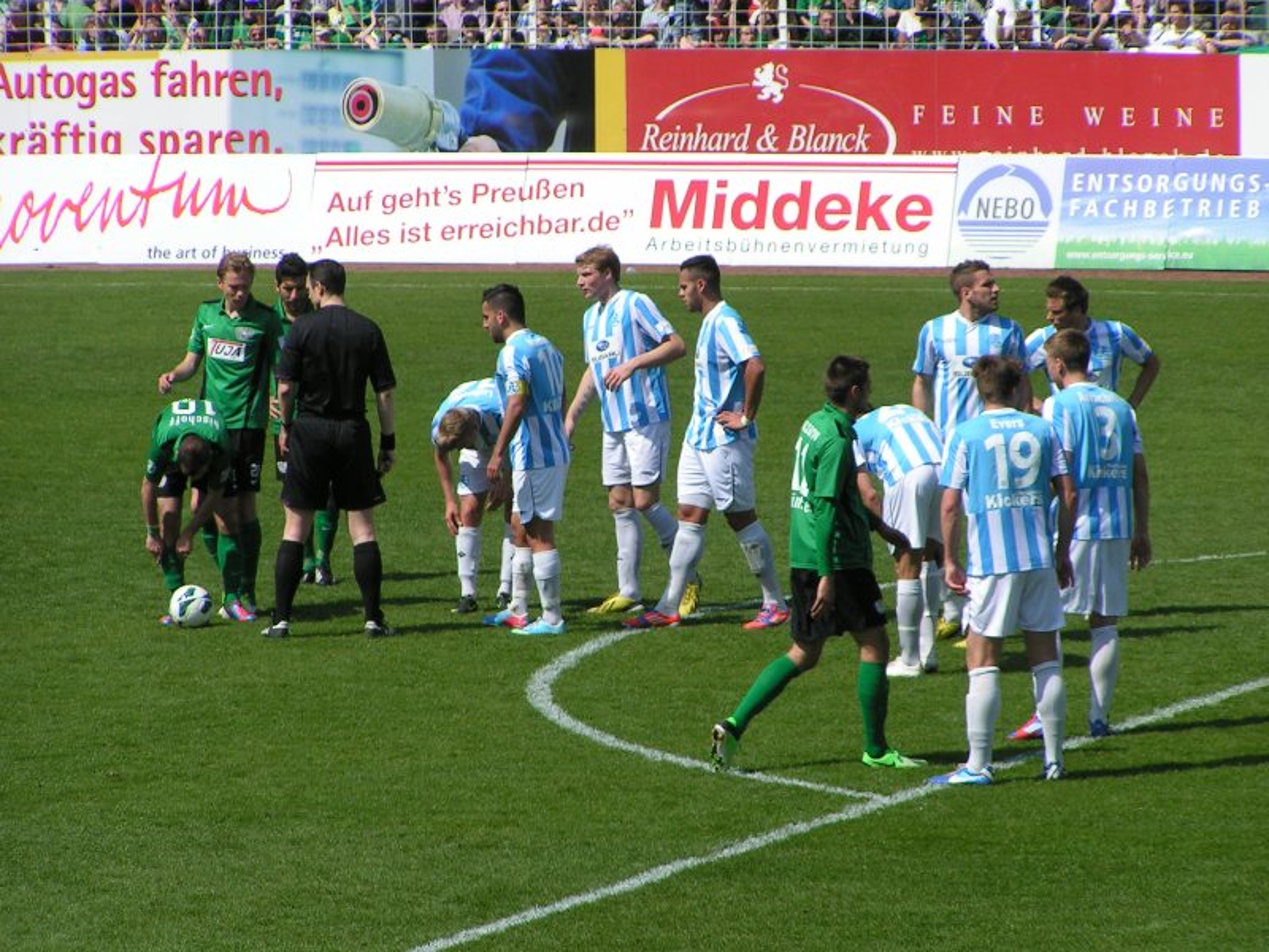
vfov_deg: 5.3
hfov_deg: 7.0
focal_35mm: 283
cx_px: 634
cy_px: 476
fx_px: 10375
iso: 50
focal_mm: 43.3
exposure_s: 1/800
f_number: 5.6
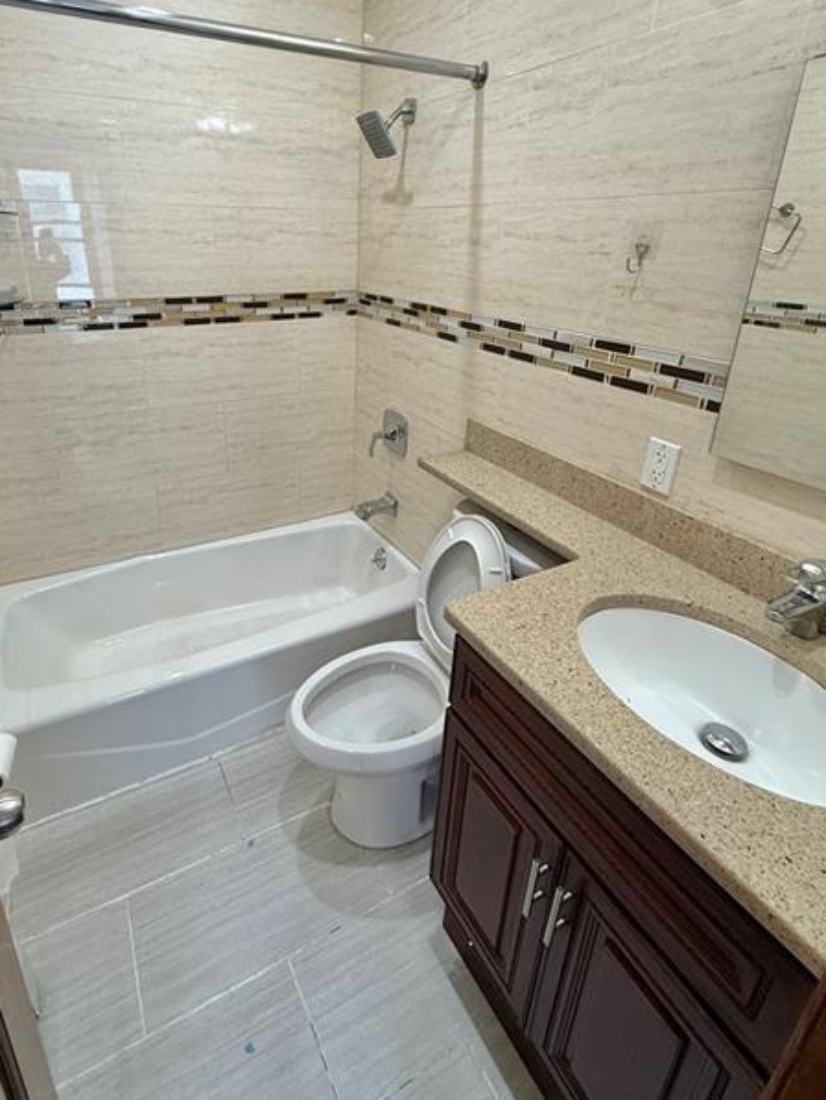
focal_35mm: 18
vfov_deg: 86.7
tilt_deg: -21.2
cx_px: 343
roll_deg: -1.7
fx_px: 572
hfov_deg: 71.1
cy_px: 444
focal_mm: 2.22
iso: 160
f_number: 2.2
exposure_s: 1/120
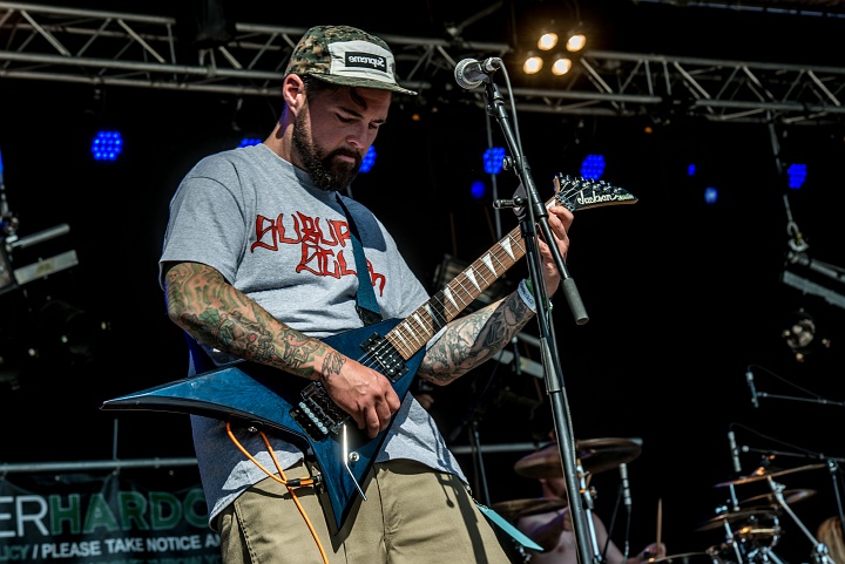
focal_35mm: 120
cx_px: 422
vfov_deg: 11.4
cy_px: 282
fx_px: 2818
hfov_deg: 17.1
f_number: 9
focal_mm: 120
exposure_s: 1/125
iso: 50
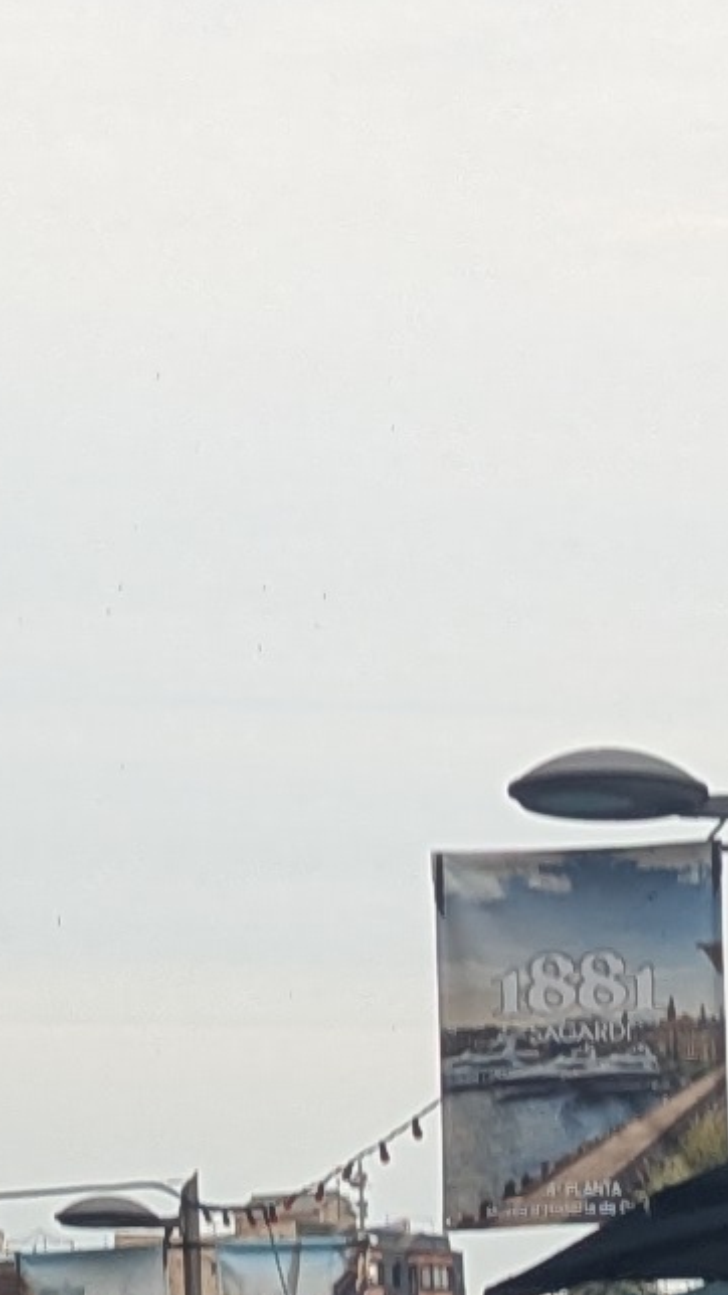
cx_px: -320
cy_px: 569
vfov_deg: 13.0
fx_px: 5700
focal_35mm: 166
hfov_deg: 7.2
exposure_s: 1/299
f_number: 1.85
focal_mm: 6.81
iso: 71
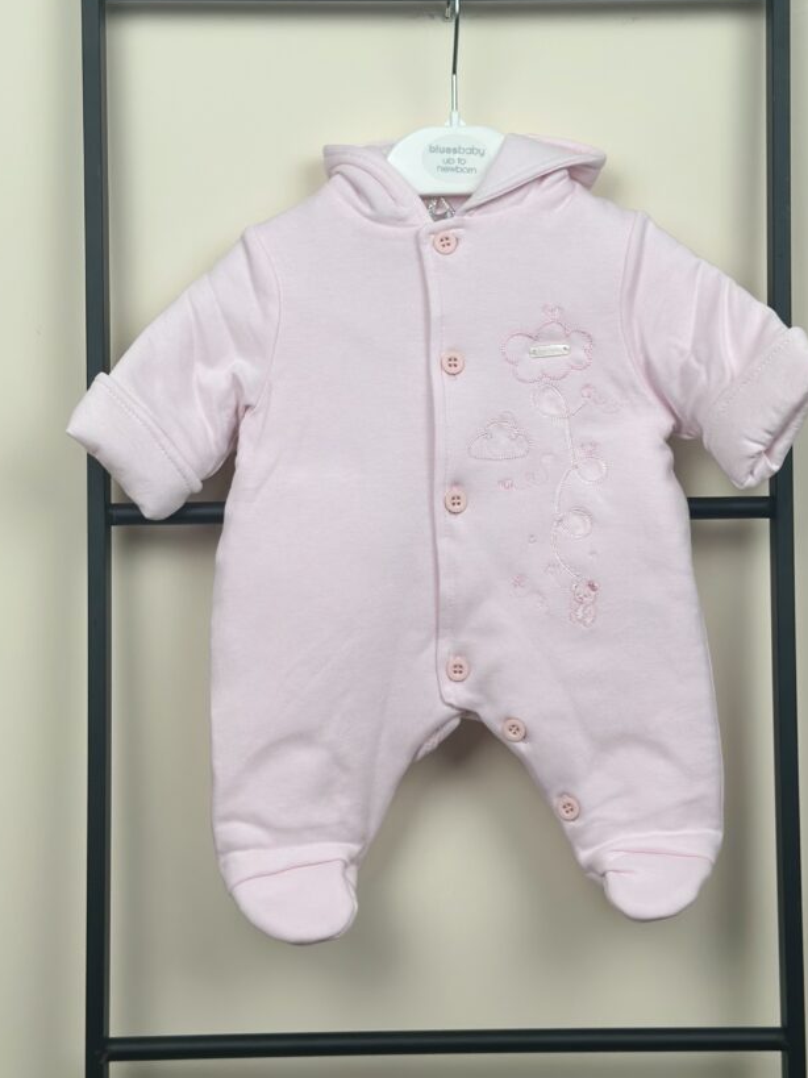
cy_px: 470
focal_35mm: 60
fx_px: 1868
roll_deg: +0.0
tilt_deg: -0.7
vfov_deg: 32.1
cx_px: 445
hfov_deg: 24.4
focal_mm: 6.86
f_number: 1.78
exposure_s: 1/387
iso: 80
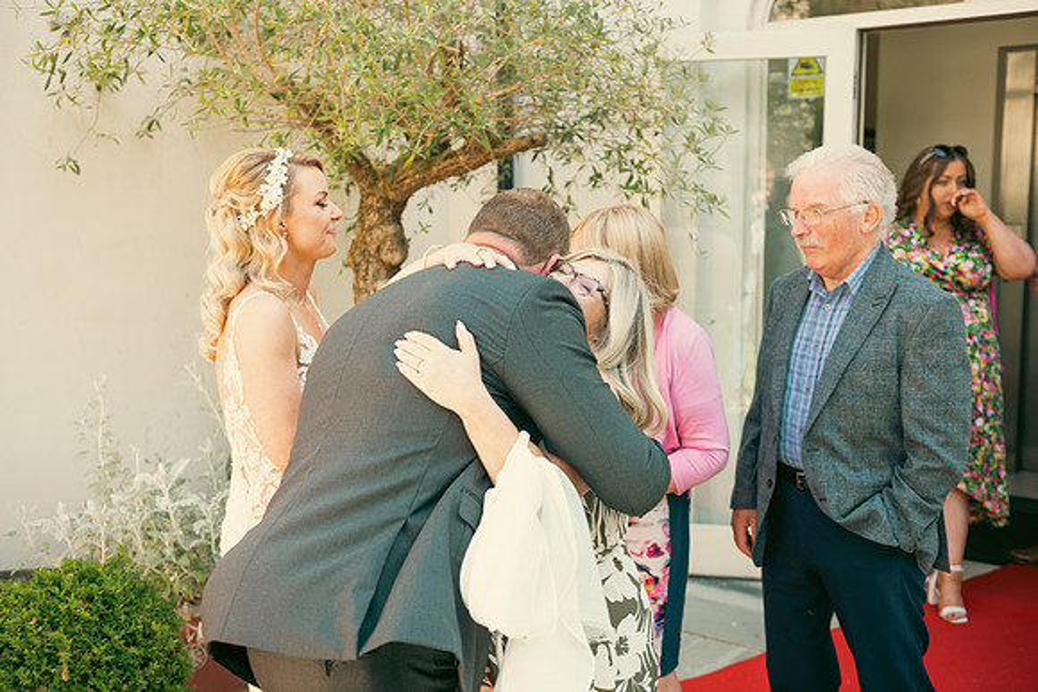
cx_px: 519
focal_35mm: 40
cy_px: 346
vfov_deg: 33.4
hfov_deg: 48.4
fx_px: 1154
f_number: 3.5
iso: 160
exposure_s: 1/250
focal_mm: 40
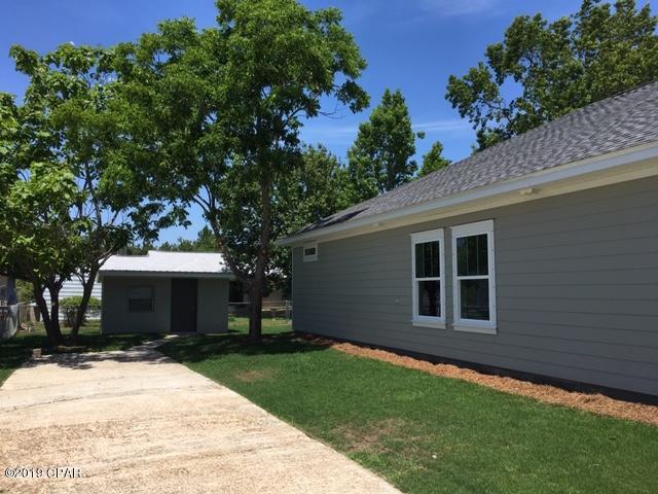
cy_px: 247
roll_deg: -0.1
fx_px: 551
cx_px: 329
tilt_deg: +5.1
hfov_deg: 61.7
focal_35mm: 29
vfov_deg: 48.2
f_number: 2.2
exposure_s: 1/1637
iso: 25
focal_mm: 4.15
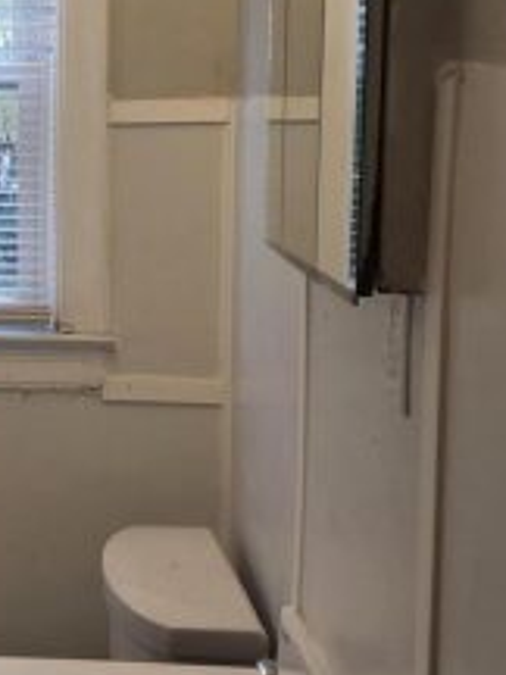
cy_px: 302
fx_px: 1384
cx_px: -112
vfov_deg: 27.4
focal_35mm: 71
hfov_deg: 19.4
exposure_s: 1/120
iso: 125
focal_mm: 6.4
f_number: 1.8
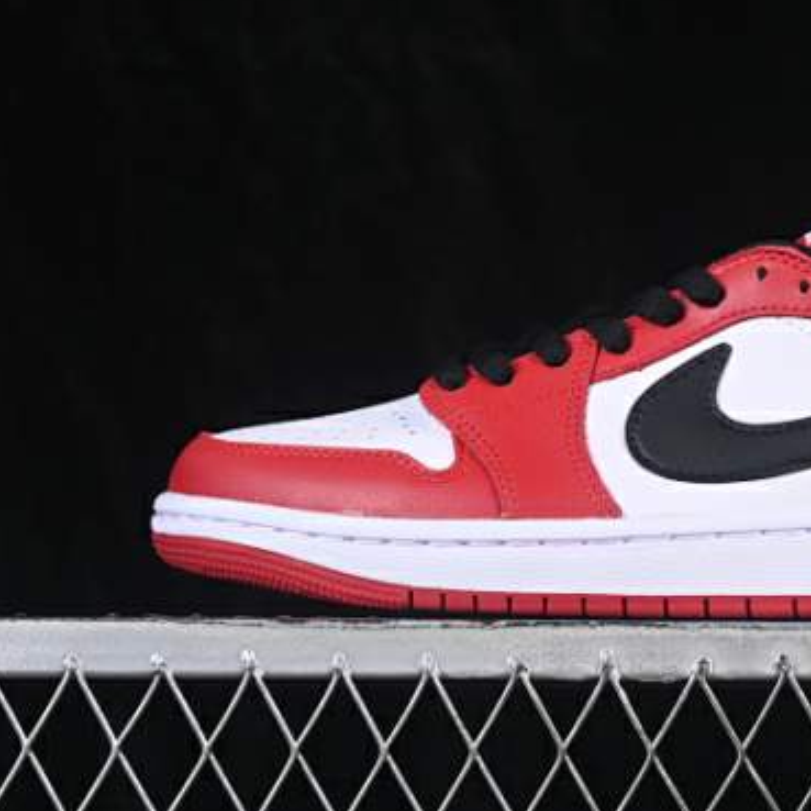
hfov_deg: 13.7
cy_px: 288
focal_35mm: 126
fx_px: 3340
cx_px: 688
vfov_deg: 13.8
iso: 160
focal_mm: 50
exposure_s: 1/80
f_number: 7.1
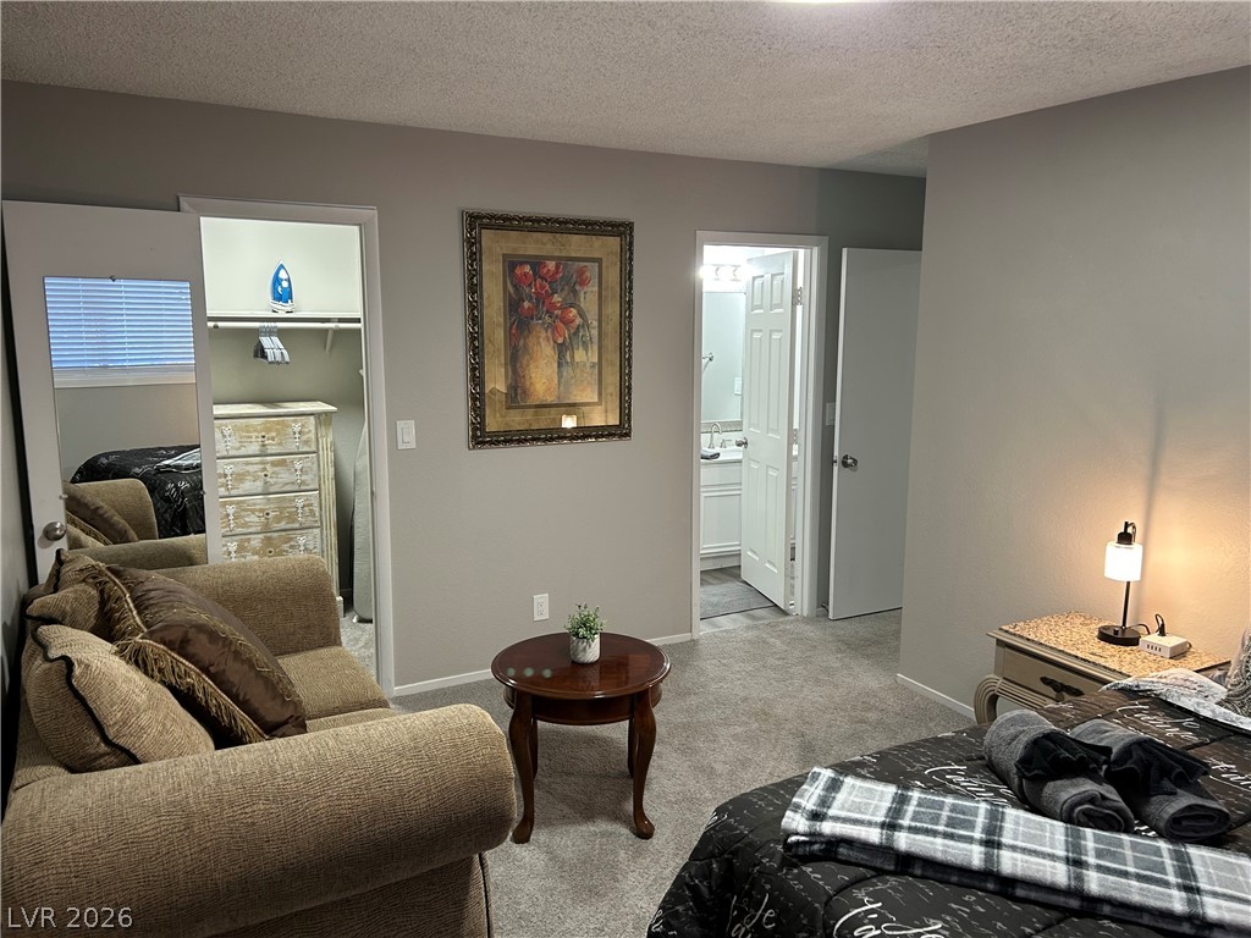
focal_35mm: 26
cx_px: 626
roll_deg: -0.1
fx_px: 940
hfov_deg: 67.3
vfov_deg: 53.1
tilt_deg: -9.3
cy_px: 469
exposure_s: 1/60
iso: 125
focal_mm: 5.7
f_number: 1.5
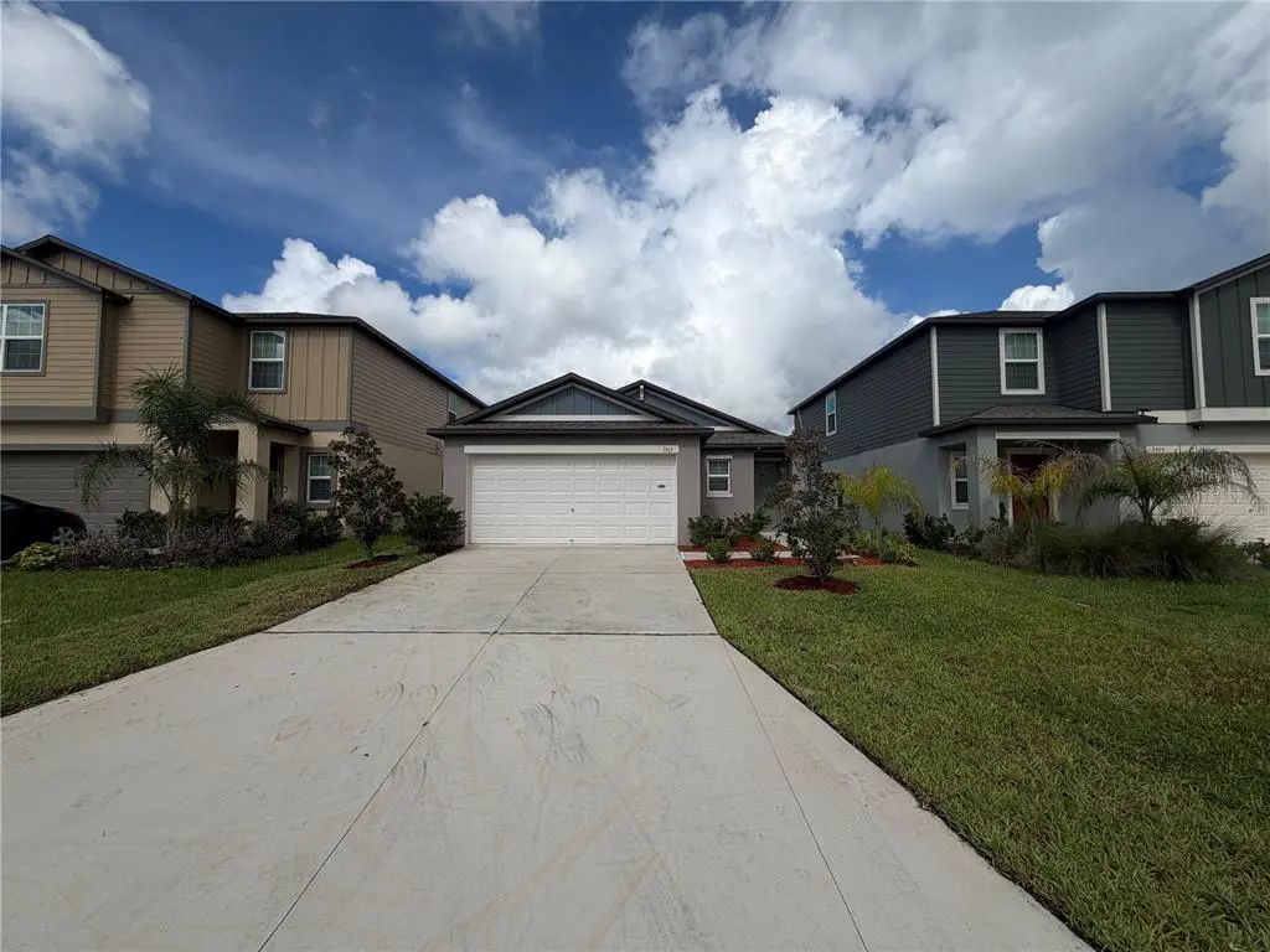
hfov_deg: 102.1
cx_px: 635
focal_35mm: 14
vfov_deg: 85.7
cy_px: 476
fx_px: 514
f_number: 2.2
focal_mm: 2.22
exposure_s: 1/1848
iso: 20
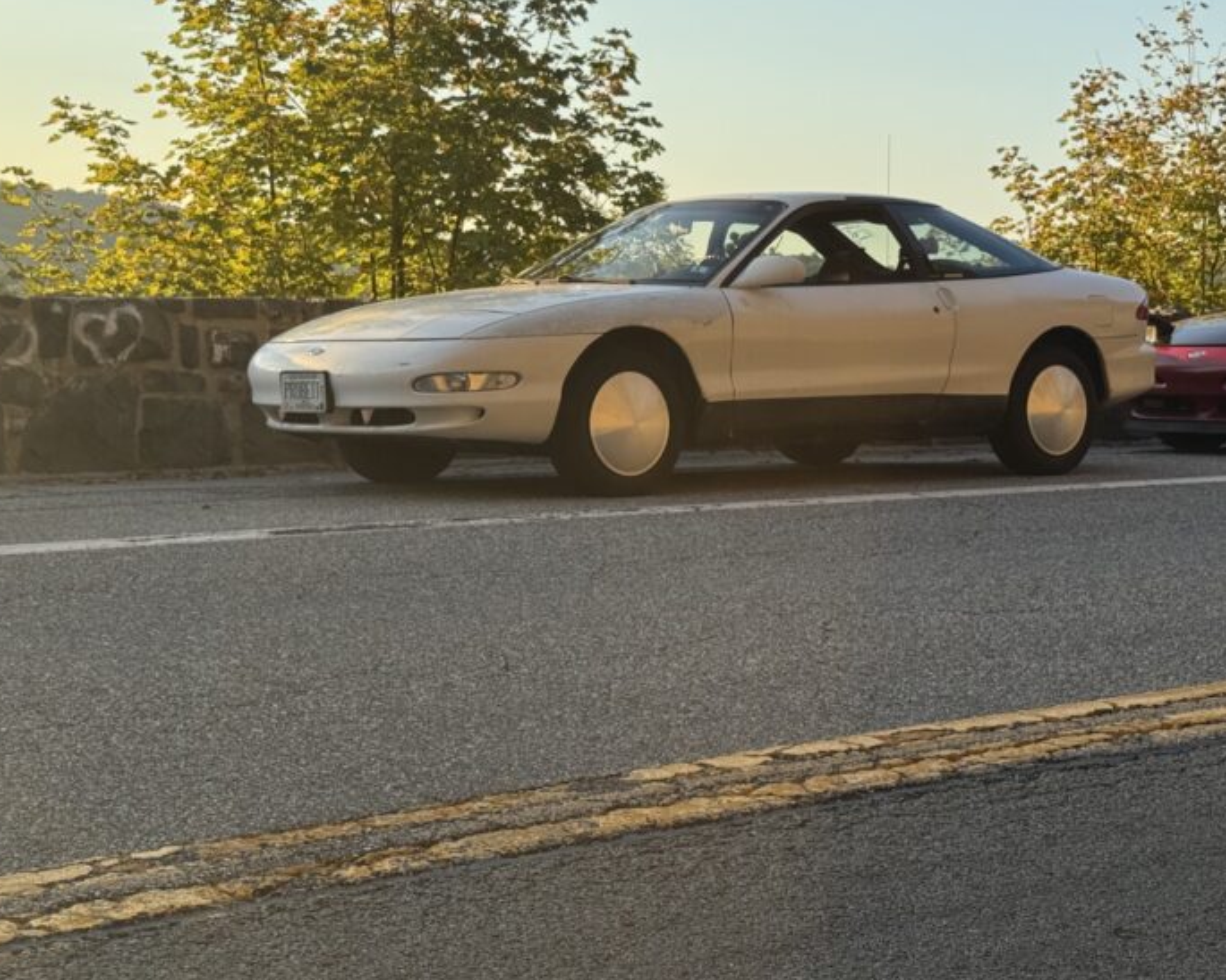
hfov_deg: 27.1
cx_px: 660
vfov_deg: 21.8
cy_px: 392
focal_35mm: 70
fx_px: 2540
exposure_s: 1/1427
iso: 64
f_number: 1.78
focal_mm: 6.76
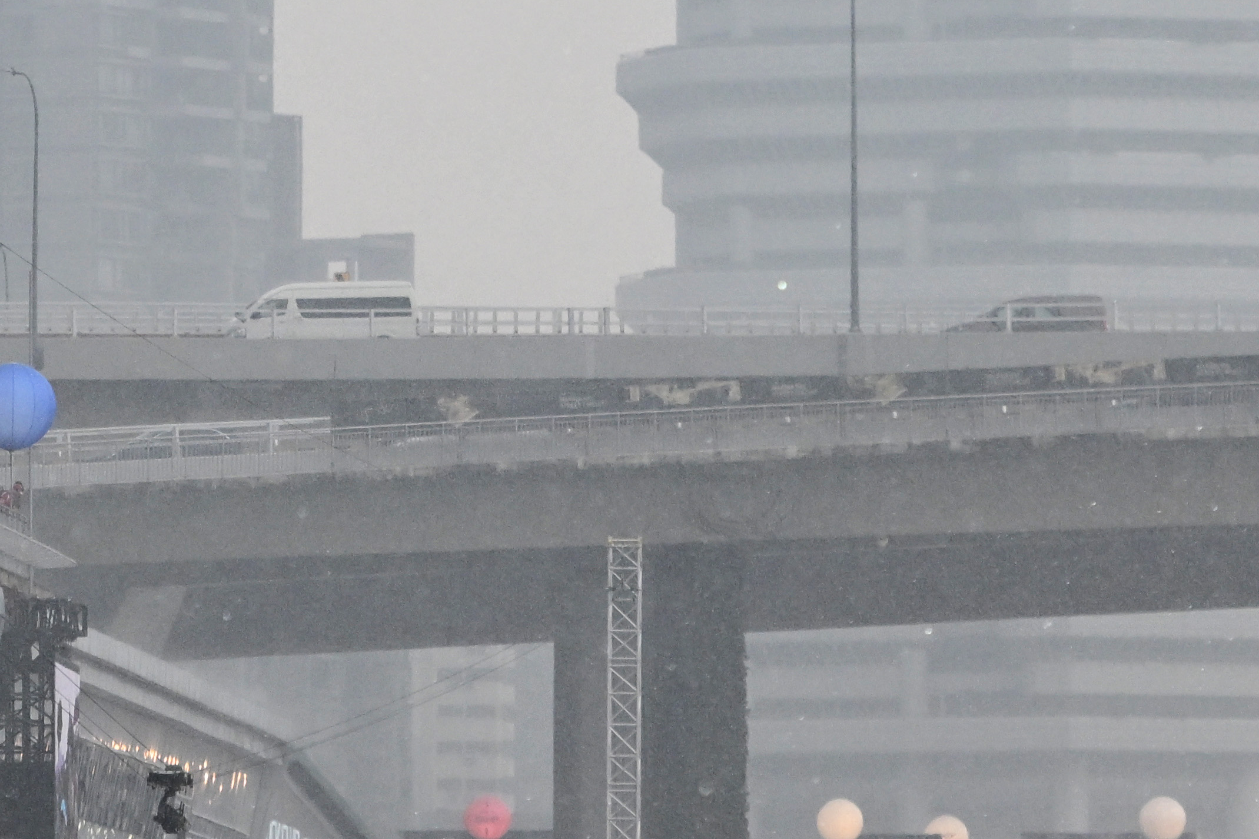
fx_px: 18219
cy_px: 356
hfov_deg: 4.0
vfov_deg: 2.6
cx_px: 391
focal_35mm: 521
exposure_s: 1/1600
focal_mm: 135
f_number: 4
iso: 800
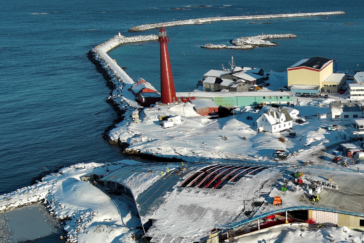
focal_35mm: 54
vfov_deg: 24.9
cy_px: 160
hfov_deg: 35.2
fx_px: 546
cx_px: 311
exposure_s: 1/332
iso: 100
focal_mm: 10.57
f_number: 2.8
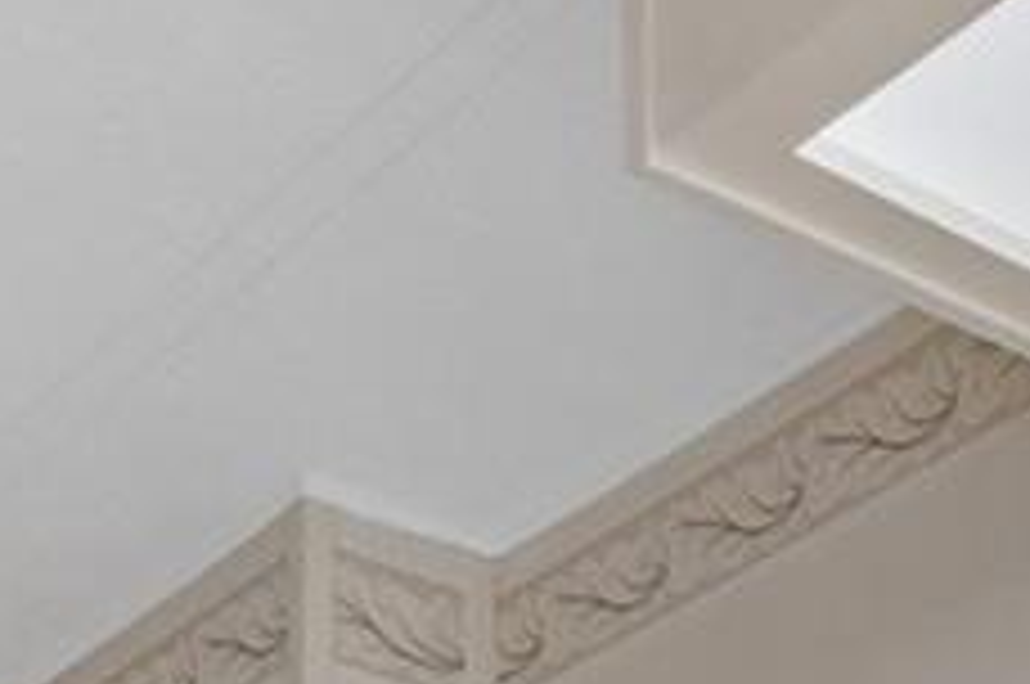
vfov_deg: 10.2
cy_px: 1917
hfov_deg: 18.9
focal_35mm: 105
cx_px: 1066
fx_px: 3000
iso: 250
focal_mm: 10
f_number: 8
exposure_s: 1/3
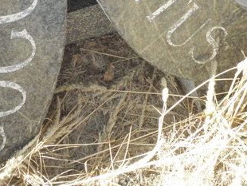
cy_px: -57
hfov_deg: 28.6
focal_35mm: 67
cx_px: 66
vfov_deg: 20.1
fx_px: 478
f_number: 6.3
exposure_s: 1/160
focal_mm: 4.6
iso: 200
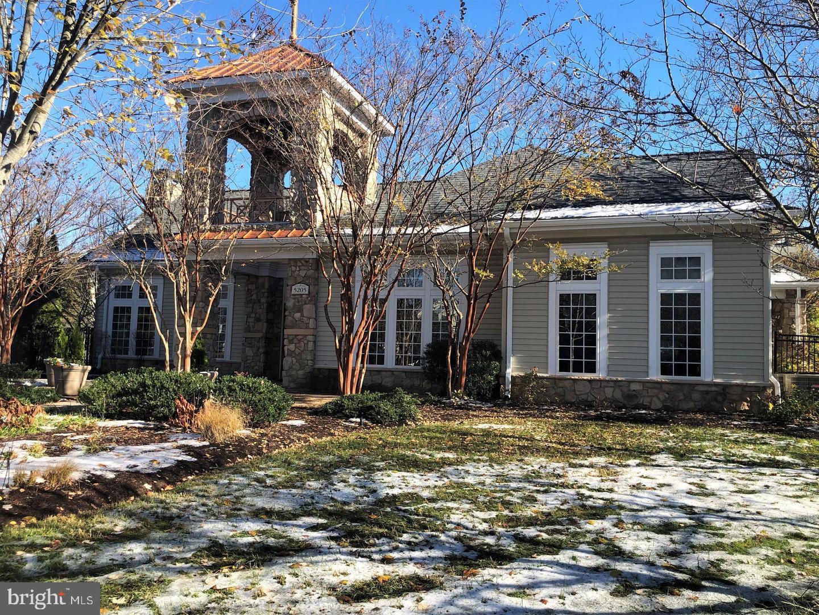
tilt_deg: +3.5
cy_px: 308
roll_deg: -0.7
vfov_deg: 49.7
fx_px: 662
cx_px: 410
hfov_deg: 63.4
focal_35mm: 28
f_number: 1.8
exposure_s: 1/759
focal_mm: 3.99
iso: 20
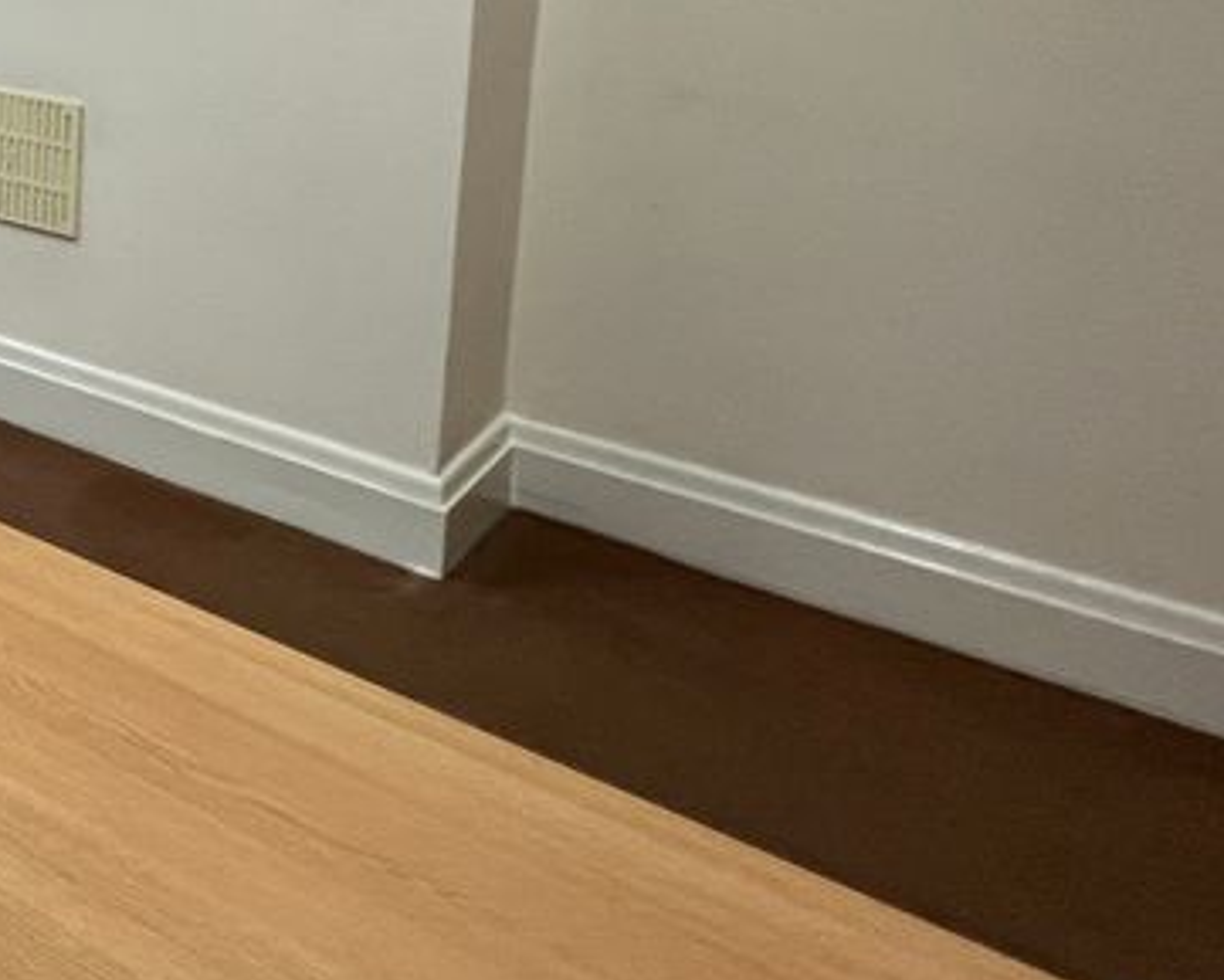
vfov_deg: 33.8
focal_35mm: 39
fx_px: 1413
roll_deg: +1.4
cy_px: -66
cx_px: -471
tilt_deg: -6.6
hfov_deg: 31.7
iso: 200
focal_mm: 1.57
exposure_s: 1/50
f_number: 1.8
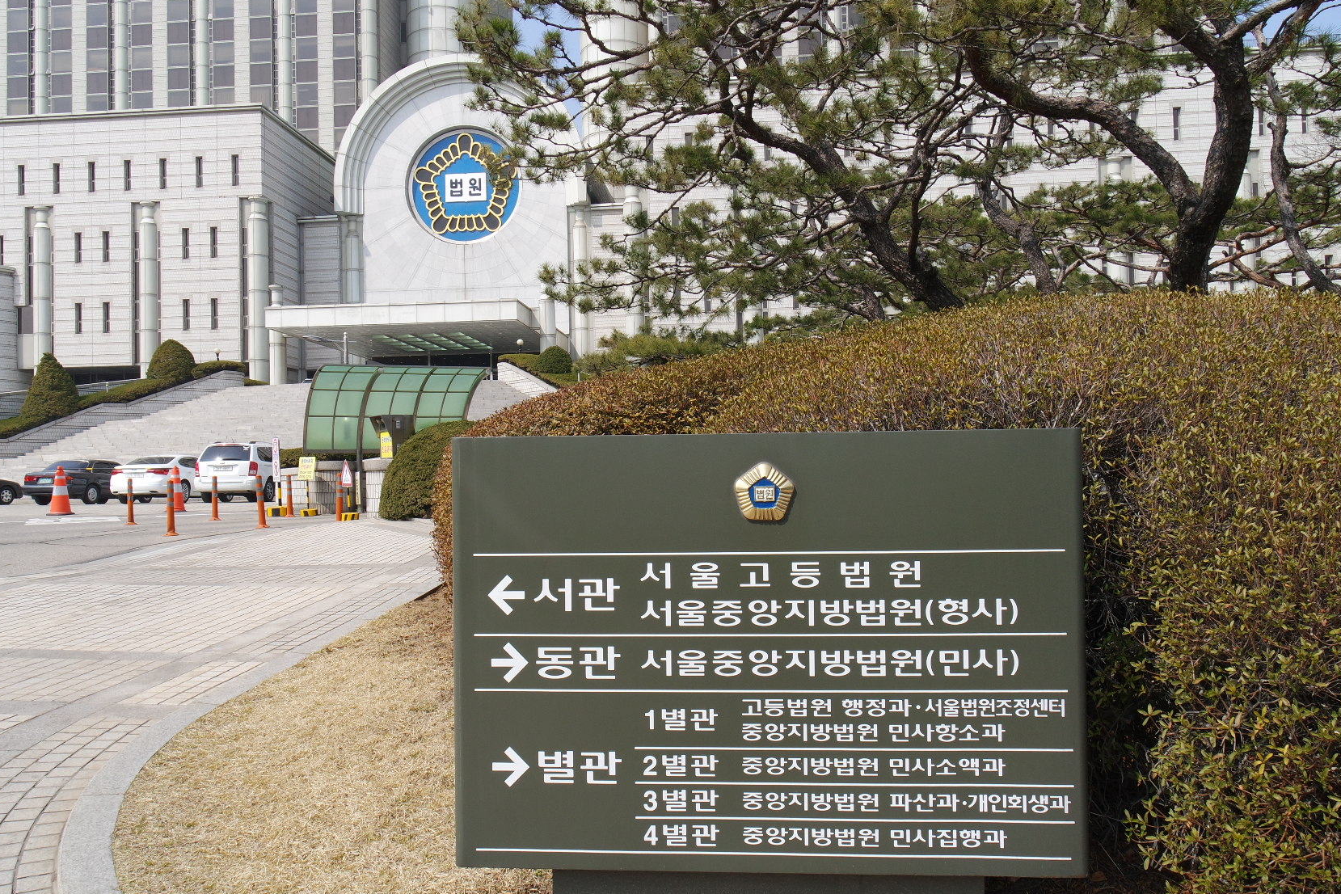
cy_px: 456
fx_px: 931
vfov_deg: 51.3
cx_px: 691
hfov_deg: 71.5
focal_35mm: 25
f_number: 8
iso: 160
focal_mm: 9
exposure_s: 1/250
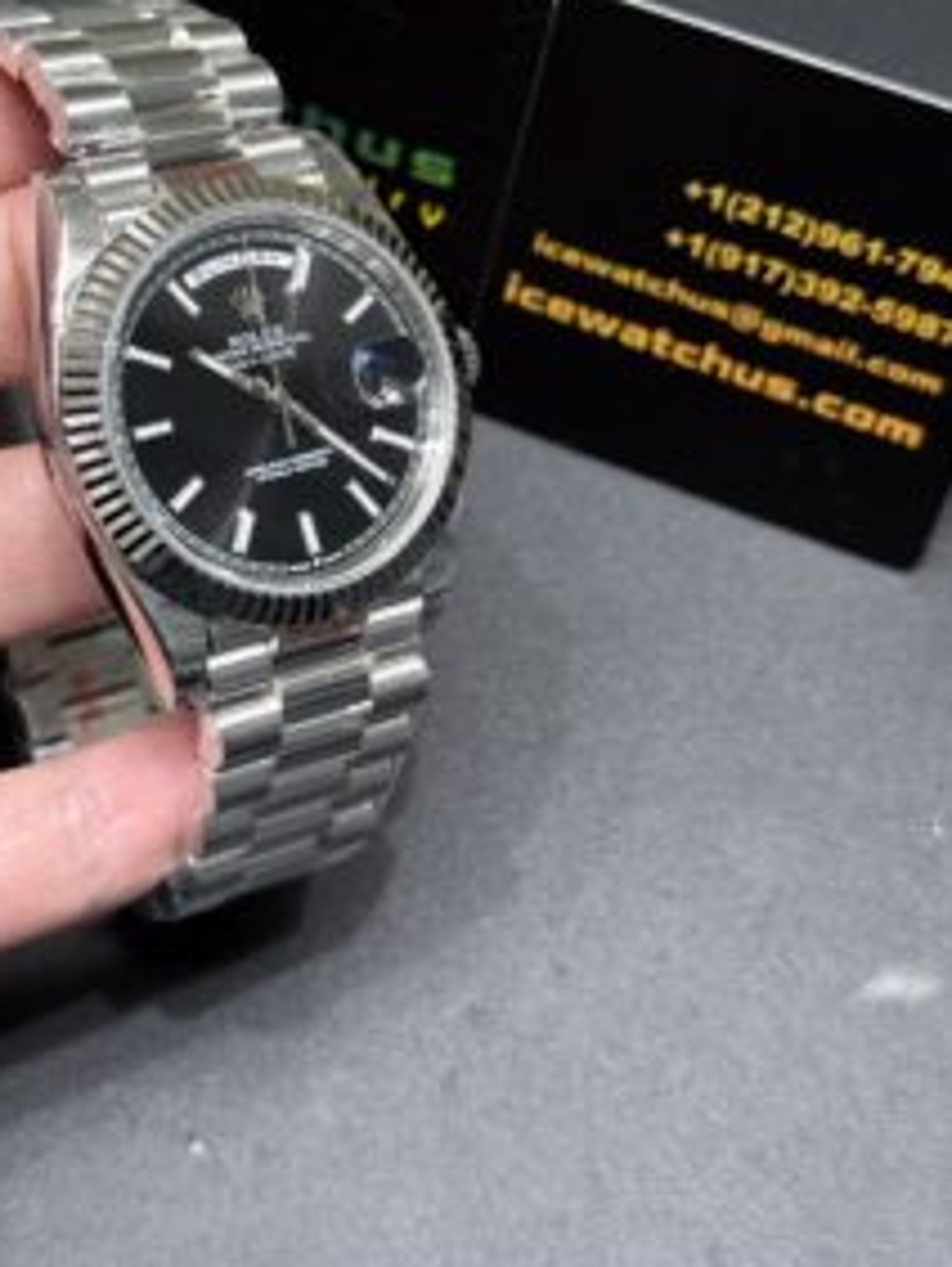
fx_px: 2490
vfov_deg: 28.3
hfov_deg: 21.5
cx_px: 287
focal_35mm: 68
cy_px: 413
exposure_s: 1/100
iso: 125
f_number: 1.78
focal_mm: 6.76
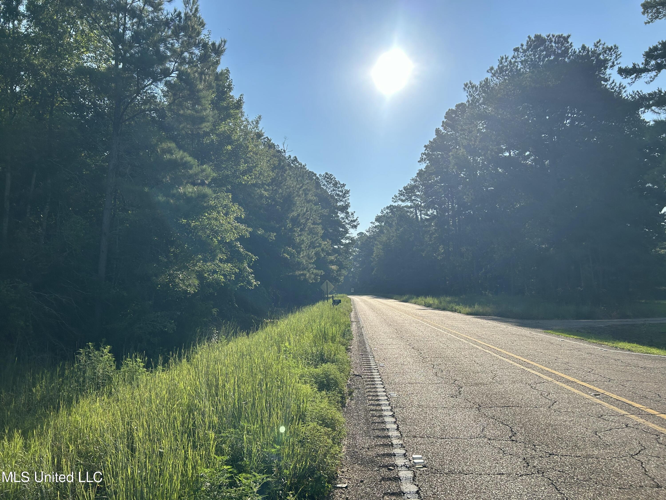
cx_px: 333
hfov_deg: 67.3
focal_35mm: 26
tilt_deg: +6.4
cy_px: 250
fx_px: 500
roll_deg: +1.3
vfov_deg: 53.1
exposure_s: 1/4831
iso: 50
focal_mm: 5.7
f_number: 1.5
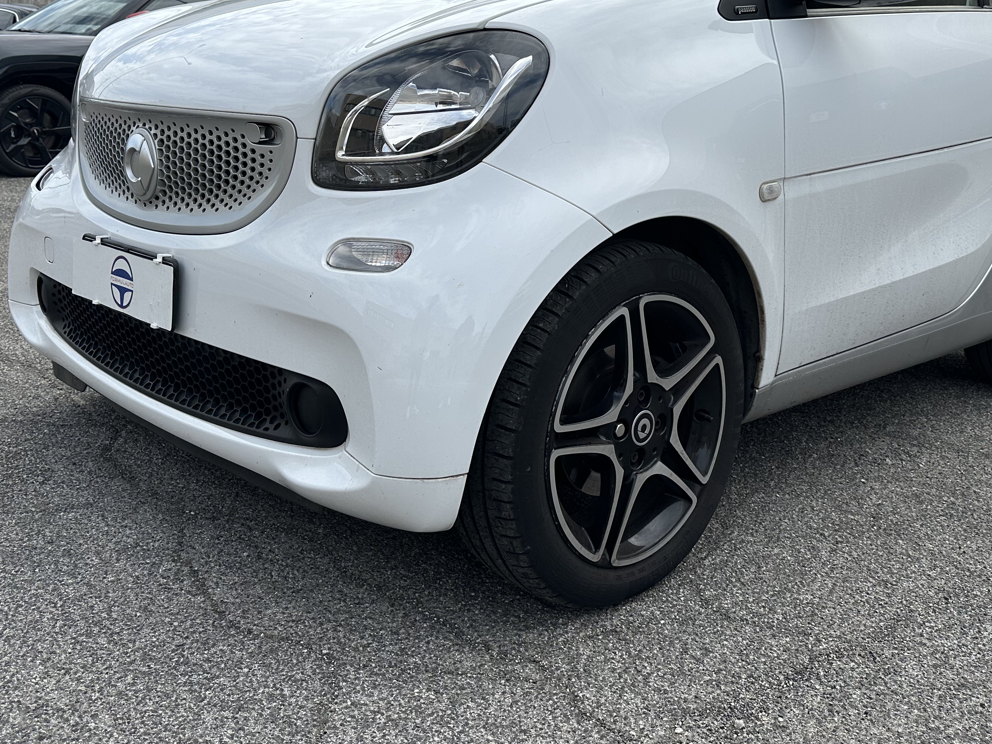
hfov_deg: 51.1
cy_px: 224
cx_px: 579
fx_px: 1032
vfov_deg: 39.0
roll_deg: -3.0
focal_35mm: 36
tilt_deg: -7.0
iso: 80
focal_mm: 6.86
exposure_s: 1/3717
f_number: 1.78
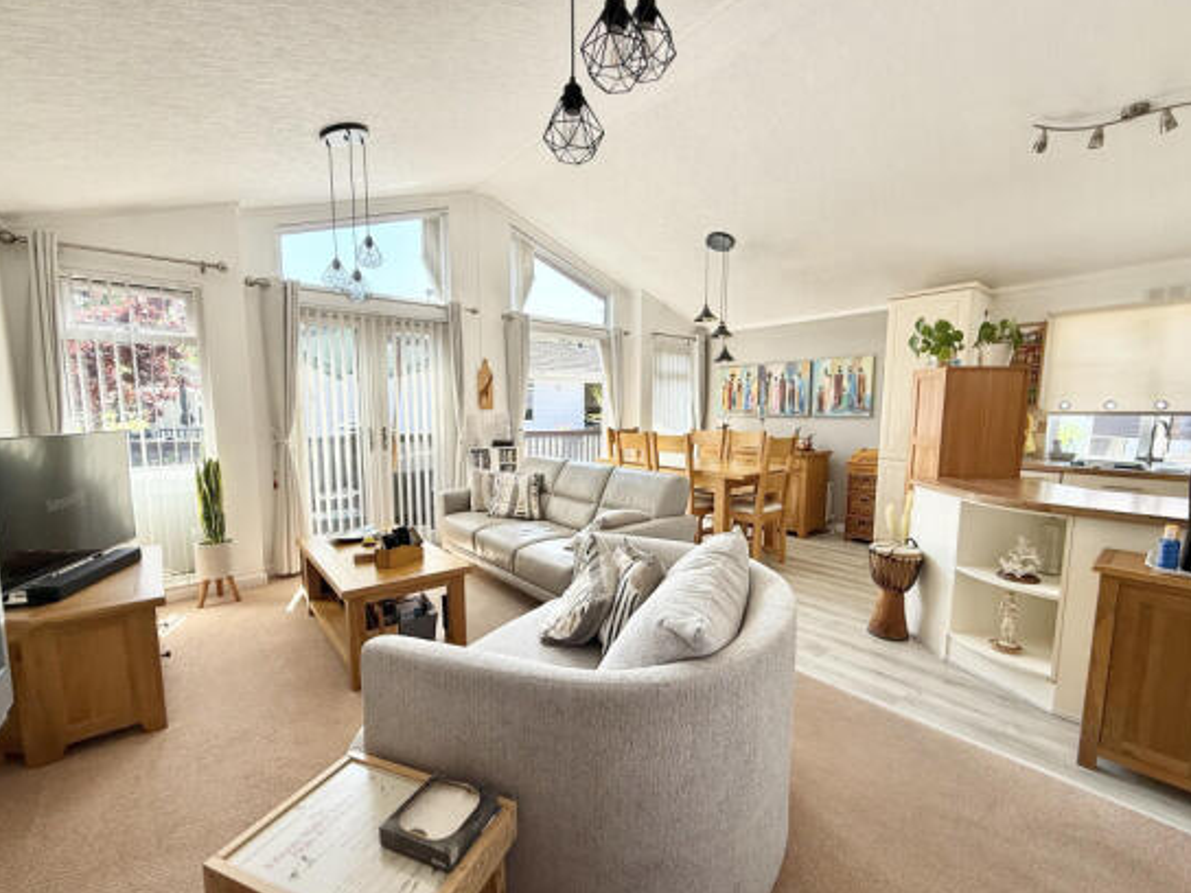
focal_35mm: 15
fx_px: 516
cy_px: 467
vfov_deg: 81.7
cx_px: 614
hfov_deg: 98.1
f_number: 2.2
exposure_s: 1/169
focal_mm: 2.22
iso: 50
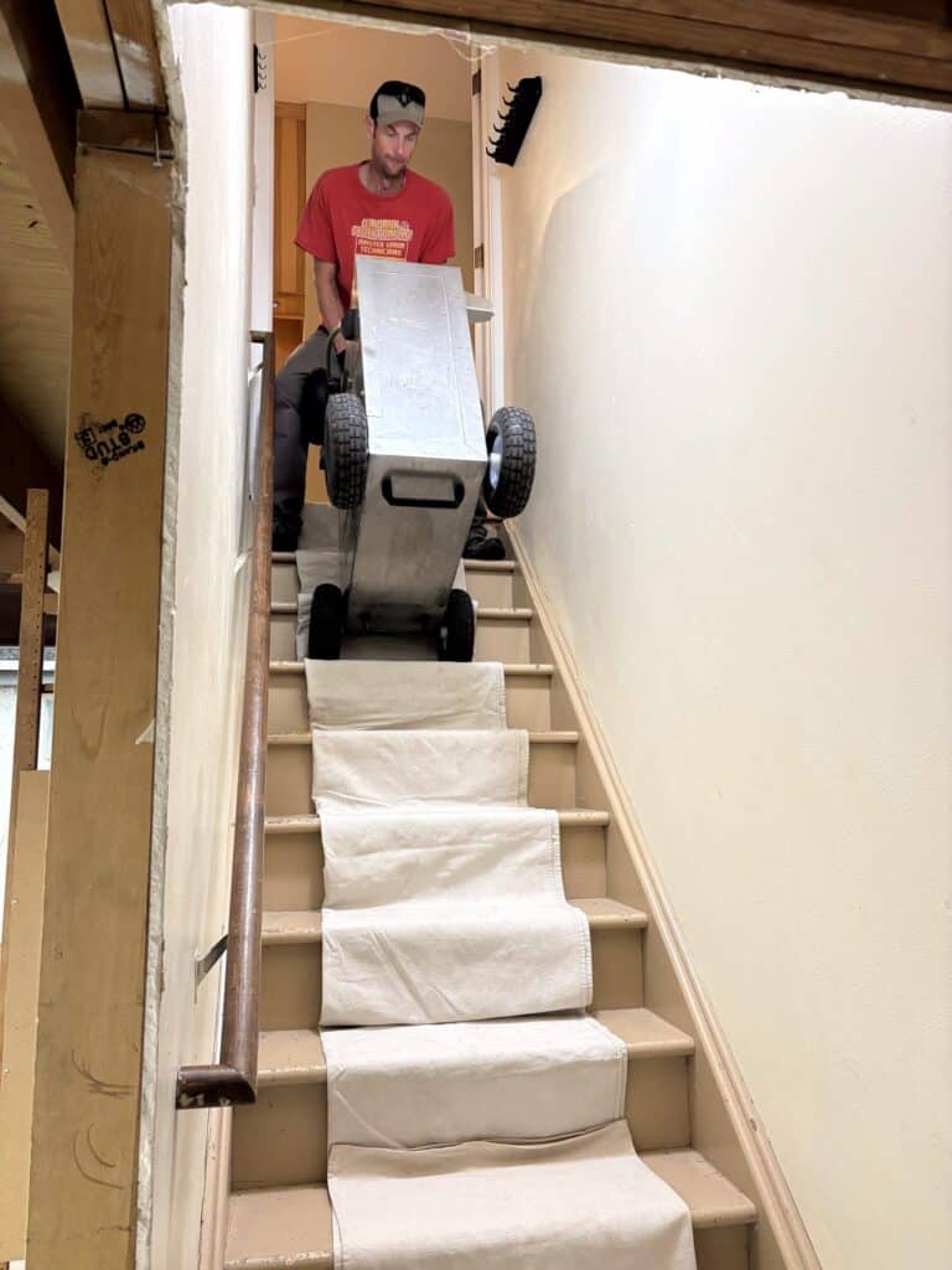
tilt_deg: +8.6
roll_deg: -0.2
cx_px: 476
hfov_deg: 53.1
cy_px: 635
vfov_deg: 67.3
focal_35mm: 26
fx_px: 953
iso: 200
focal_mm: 5.96
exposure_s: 1/60
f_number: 1.6
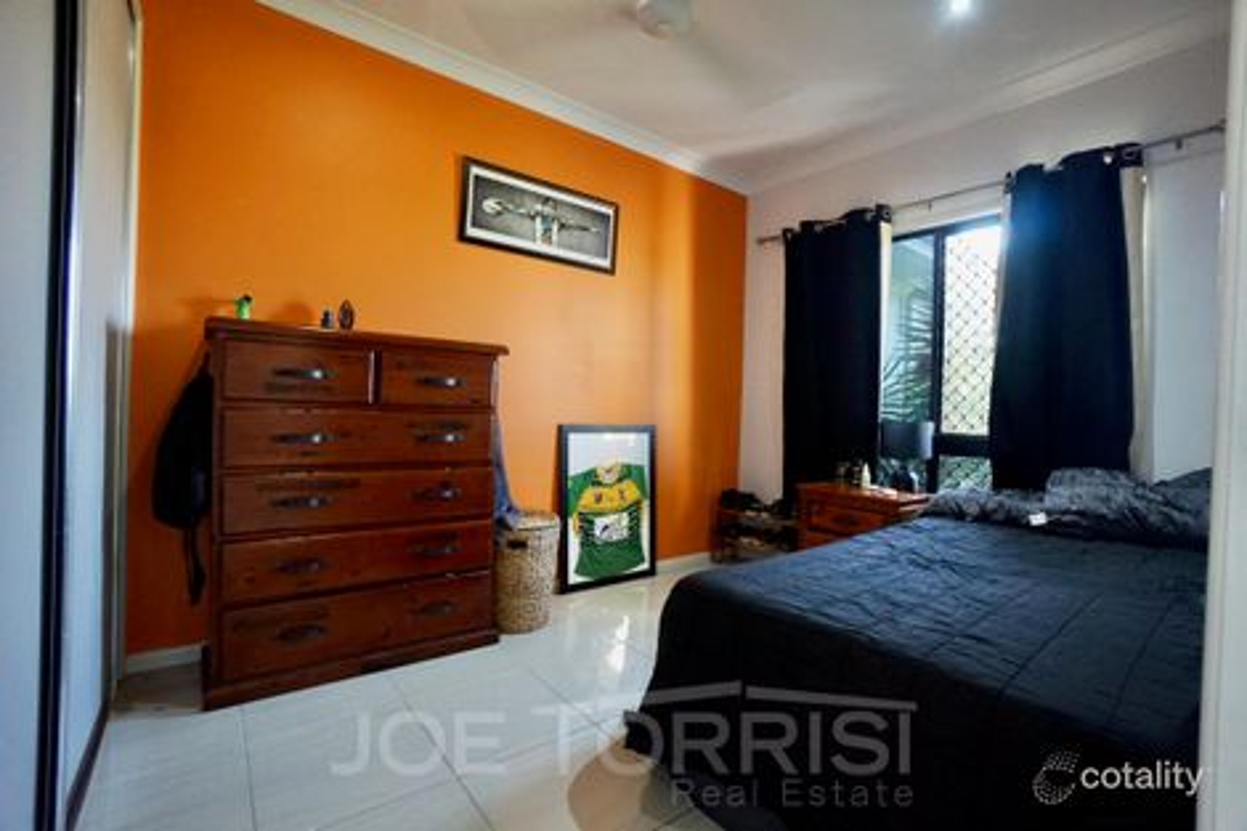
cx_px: 624
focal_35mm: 15
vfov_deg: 77.3
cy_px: 416
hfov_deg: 100.4
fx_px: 519
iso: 1250
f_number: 4
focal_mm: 10
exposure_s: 1/60
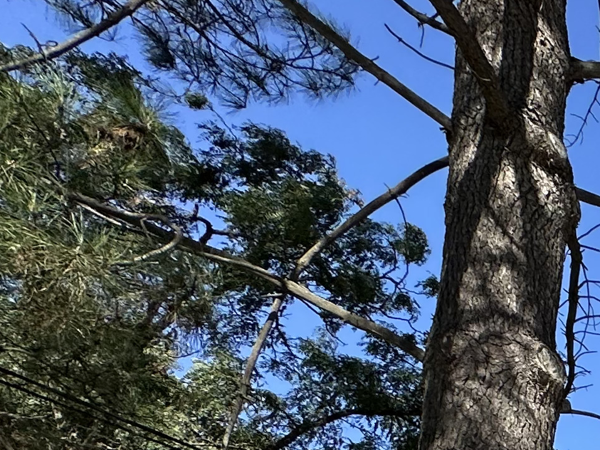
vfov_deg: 18.6
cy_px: 834
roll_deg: -0.2
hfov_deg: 20.0
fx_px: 1023
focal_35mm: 59
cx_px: 1156
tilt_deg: +7.2
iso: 50
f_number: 2.2
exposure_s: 1/972
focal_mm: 2.22
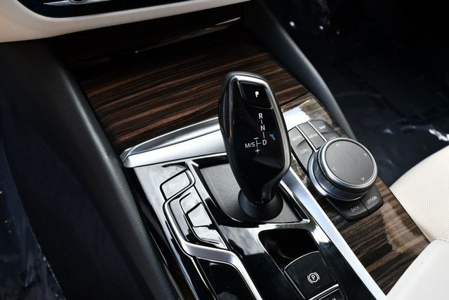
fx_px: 449
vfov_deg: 36.9
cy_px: 150
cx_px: 224
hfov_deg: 53.1
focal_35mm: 36
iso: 400
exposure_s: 1/250
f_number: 4.5
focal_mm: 18
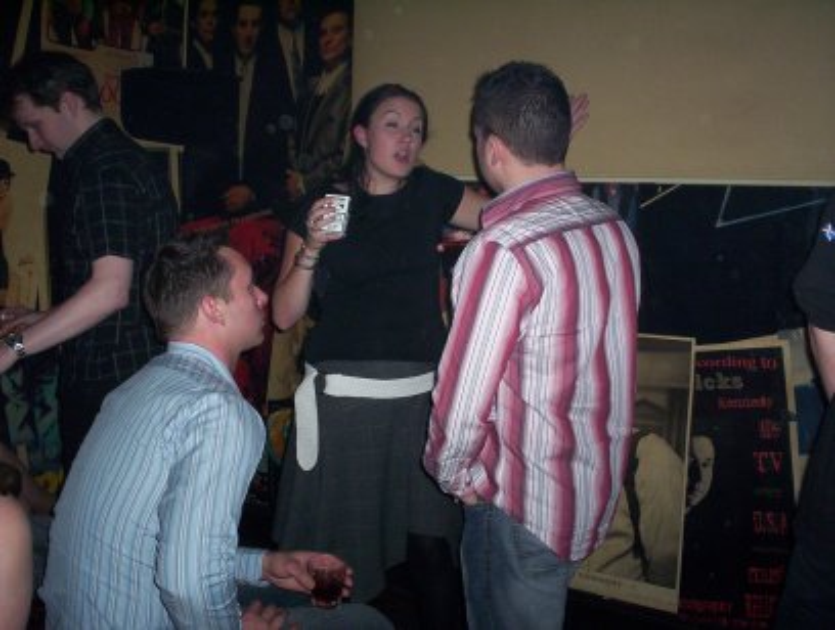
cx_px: 418
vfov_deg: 37.9
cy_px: 315
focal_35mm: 38
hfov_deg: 48.9
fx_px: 919
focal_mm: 4.99
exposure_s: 1/60
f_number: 4.5
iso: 140
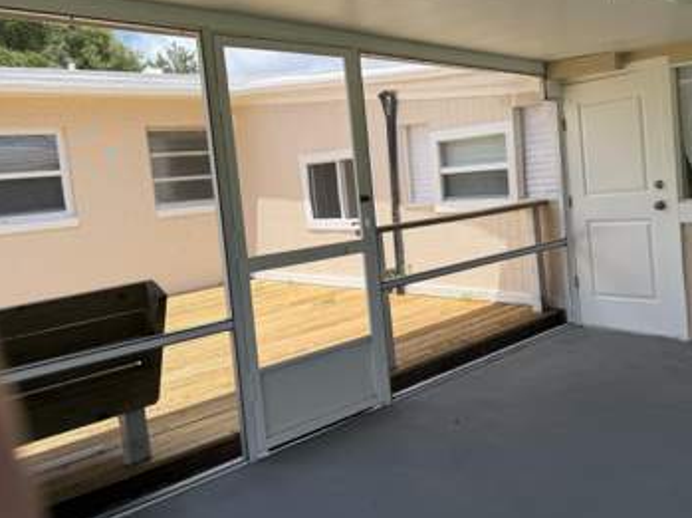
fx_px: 659
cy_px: 217
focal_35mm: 33
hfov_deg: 54.1
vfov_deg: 42.7
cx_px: 472
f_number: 1.78
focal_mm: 6.76
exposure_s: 1/1949
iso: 80
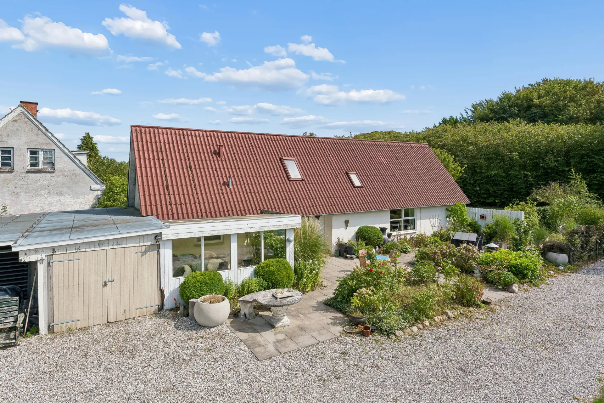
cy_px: 202
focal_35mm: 22
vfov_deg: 57.8
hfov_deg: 79.2
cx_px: 302
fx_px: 365
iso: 200
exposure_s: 1/500
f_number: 8
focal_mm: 14.5
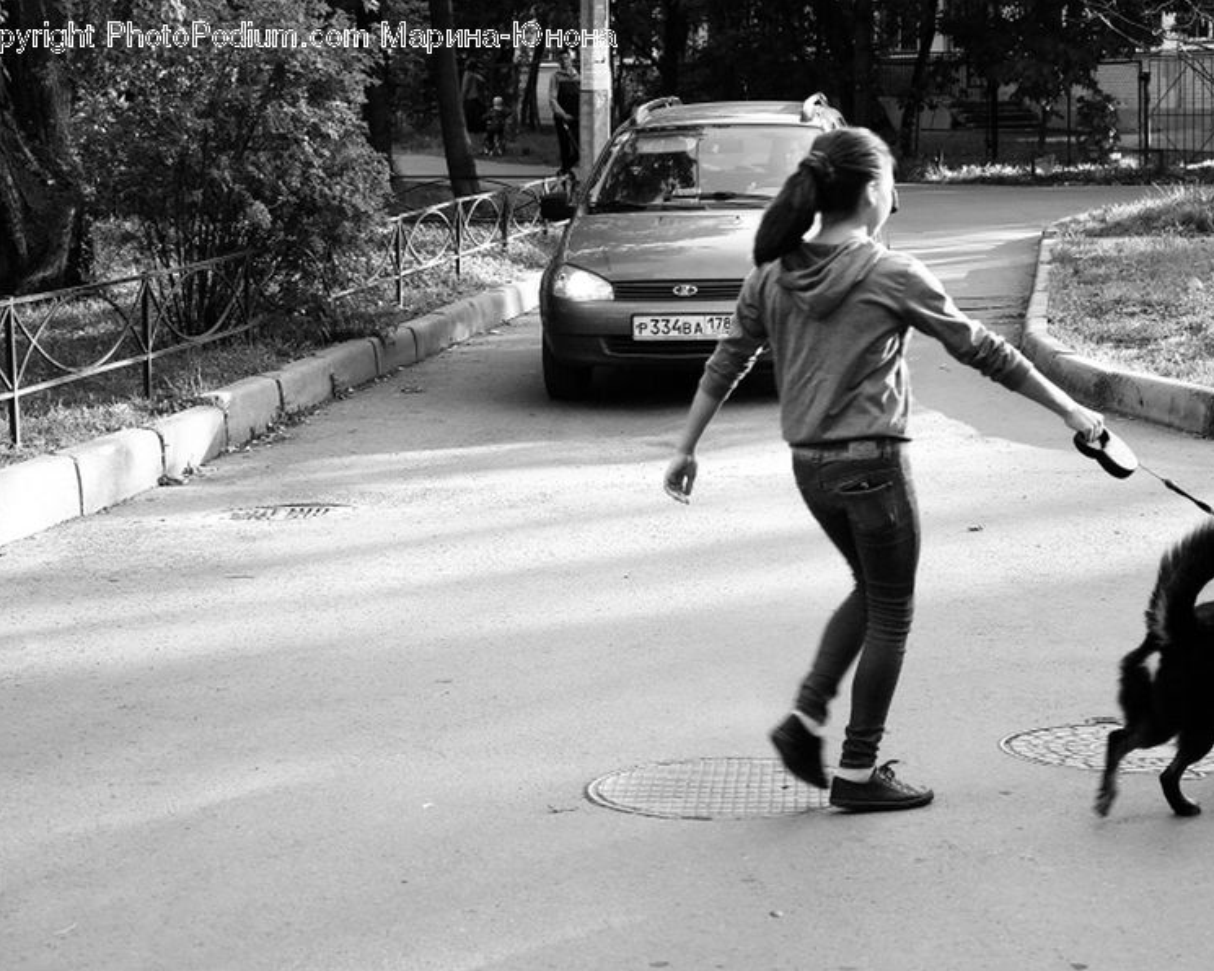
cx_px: 689
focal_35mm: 85
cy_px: 485
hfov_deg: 22.5
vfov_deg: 18.1
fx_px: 3054
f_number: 5.6
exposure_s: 1/125
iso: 250
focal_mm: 50
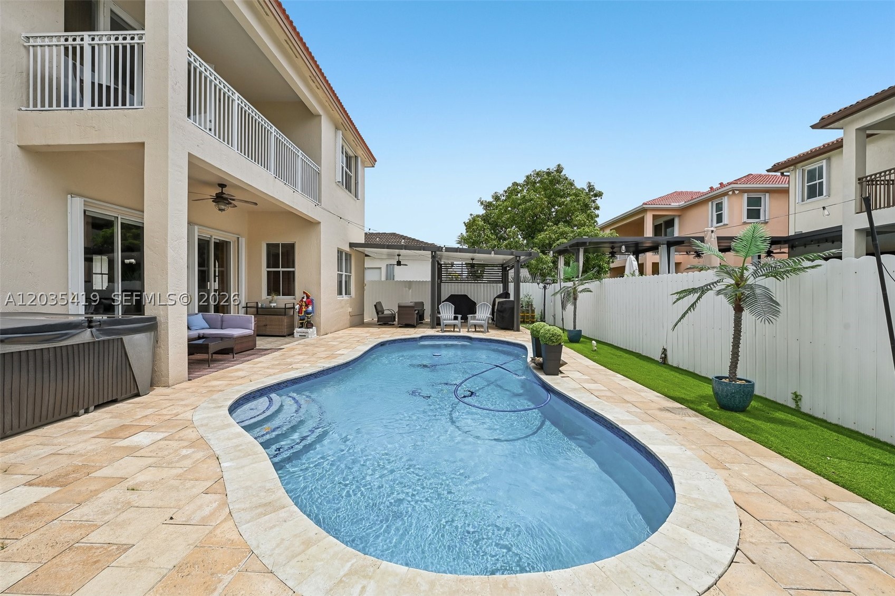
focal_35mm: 14
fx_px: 348
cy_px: 298
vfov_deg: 81.2
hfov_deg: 104.3
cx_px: 448
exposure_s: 1/1600
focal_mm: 14
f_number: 9
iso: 320
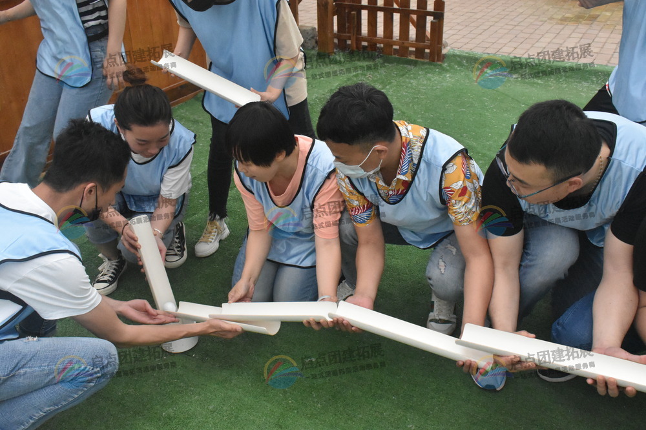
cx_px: 323
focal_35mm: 36
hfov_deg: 53.1
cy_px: 215
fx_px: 646
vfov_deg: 36.8
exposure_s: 1/500
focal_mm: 24
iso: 6400
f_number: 11
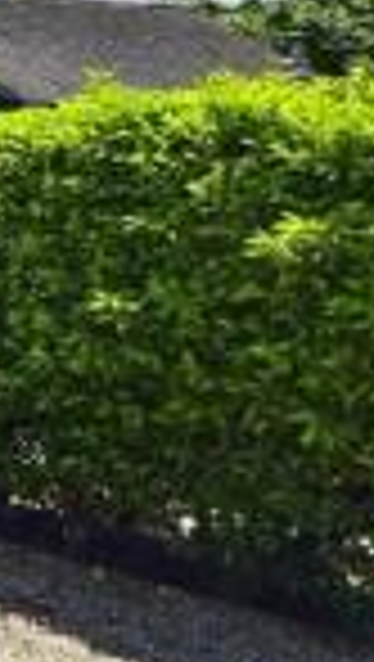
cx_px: -964
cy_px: 124
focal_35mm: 70
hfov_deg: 9.3
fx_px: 1231
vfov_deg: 29.4
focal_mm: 10
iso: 400
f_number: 7.1
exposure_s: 1/640
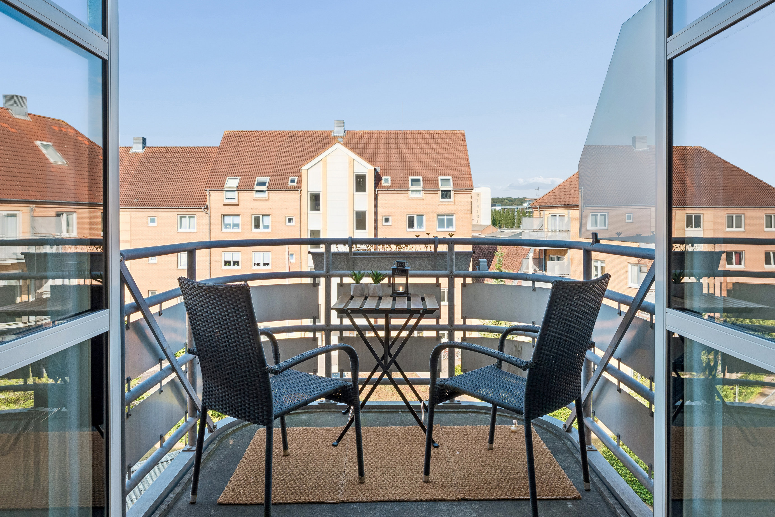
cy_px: 239
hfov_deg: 69.4
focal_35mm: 26
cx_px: 393
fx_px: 560
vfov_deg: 49.5
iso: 800
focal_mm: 24
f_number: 11
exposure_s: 1/160
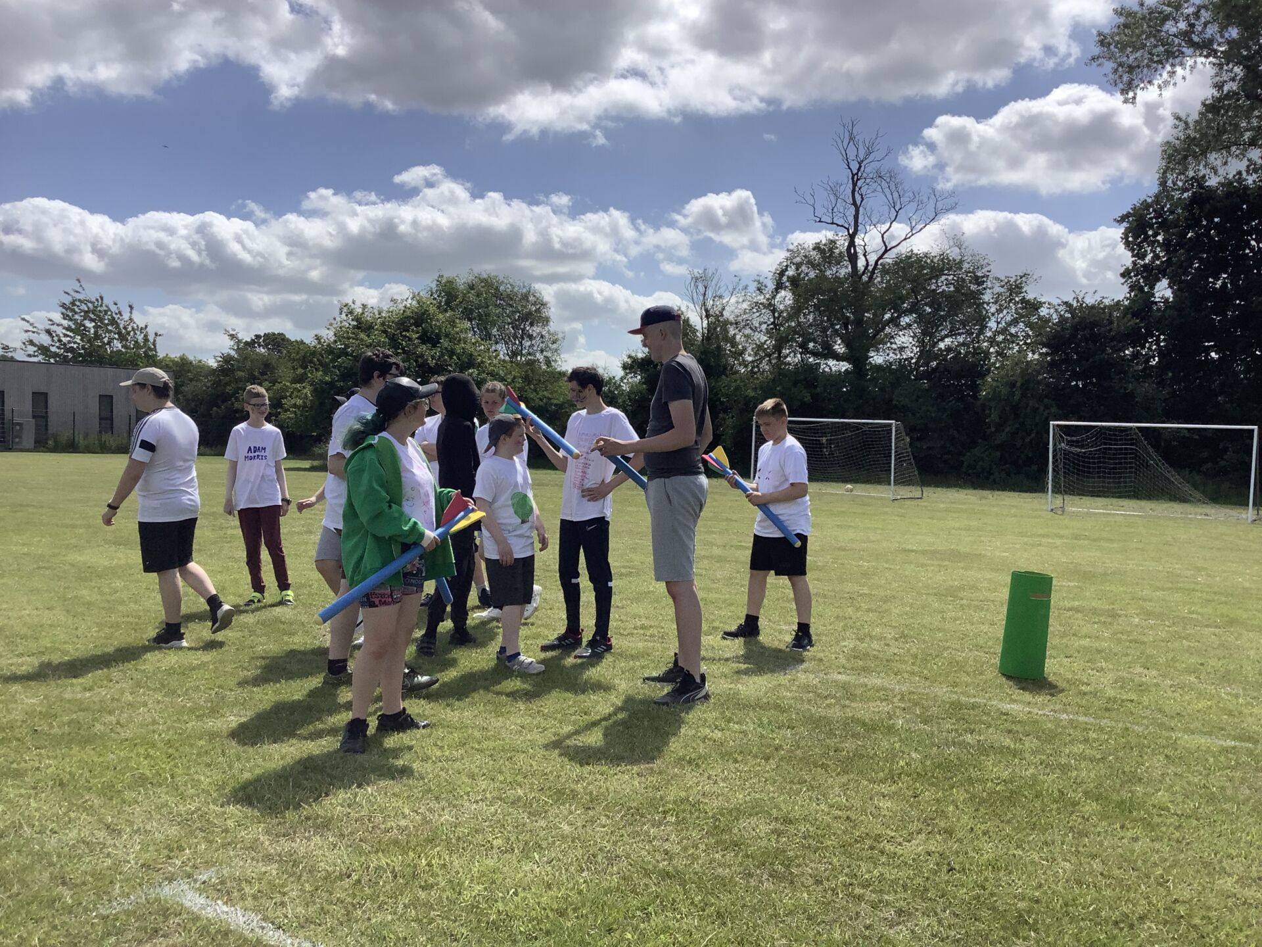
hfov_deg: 58.4
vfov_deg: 45.4
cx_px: 631
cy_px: 474
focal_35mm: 31
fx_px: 1130
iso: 25
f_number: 2.4
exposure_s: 1/2331
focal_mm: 3.3
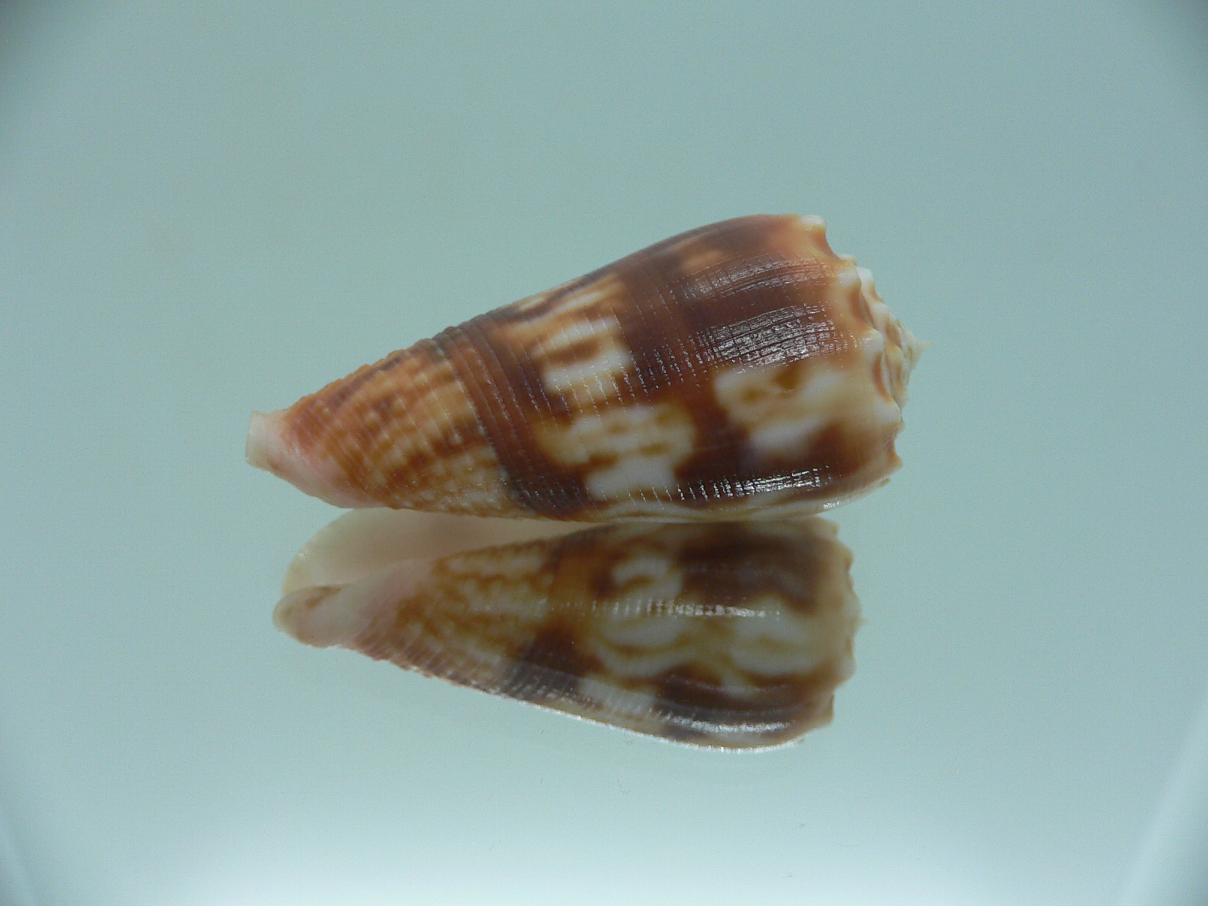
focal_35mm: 35
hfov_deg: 52.6
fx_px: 1221
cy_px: 453
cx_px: 604
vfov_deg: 40.7
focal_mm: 4.6
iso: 80
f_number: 2.8
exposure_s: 1/60
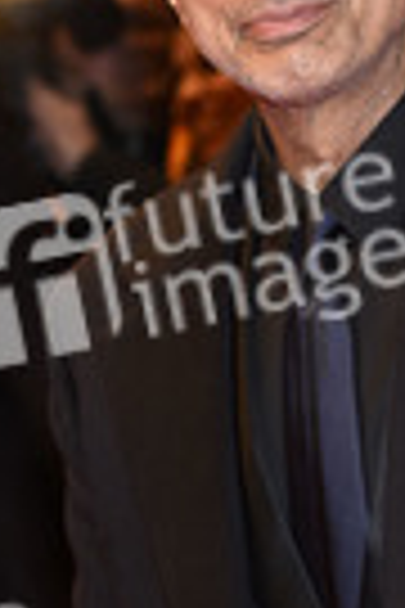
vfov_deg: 6.6
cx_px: 310
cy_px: 486
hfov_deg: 4.4
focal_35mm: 310
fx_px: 5231
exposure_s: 1/320
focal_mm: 70
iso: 640
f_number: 3.5
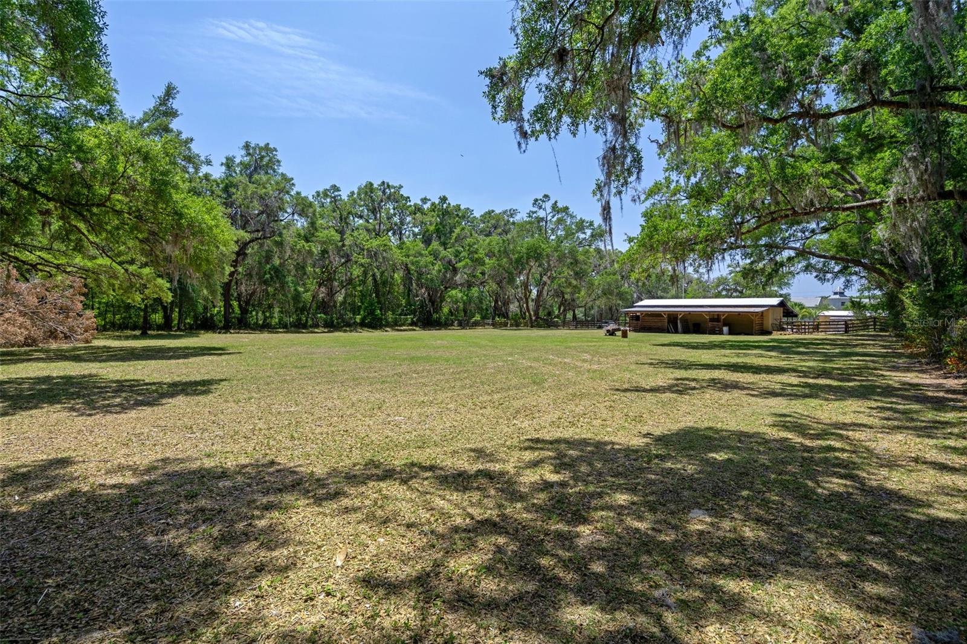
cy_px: 322
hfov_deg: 93.3
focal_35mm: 17
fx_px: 457
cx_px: 484
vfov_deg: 70.4
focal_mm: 17
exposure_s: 1/60
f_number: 9
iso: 320
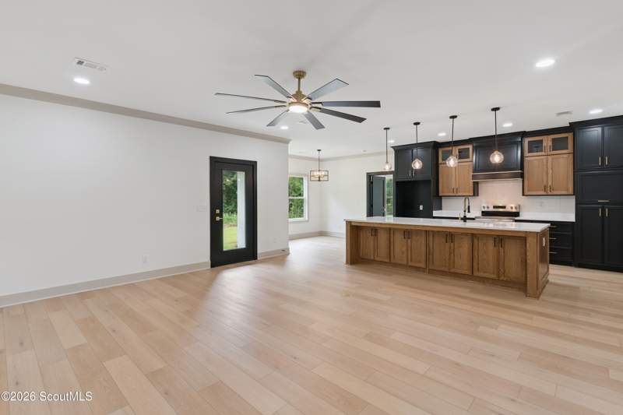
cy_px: 208
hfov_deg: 93.3
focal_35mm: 17
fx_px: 294
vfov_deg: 70.4
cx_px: 312
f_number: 8
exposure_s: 1/20
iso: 250
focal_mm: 17
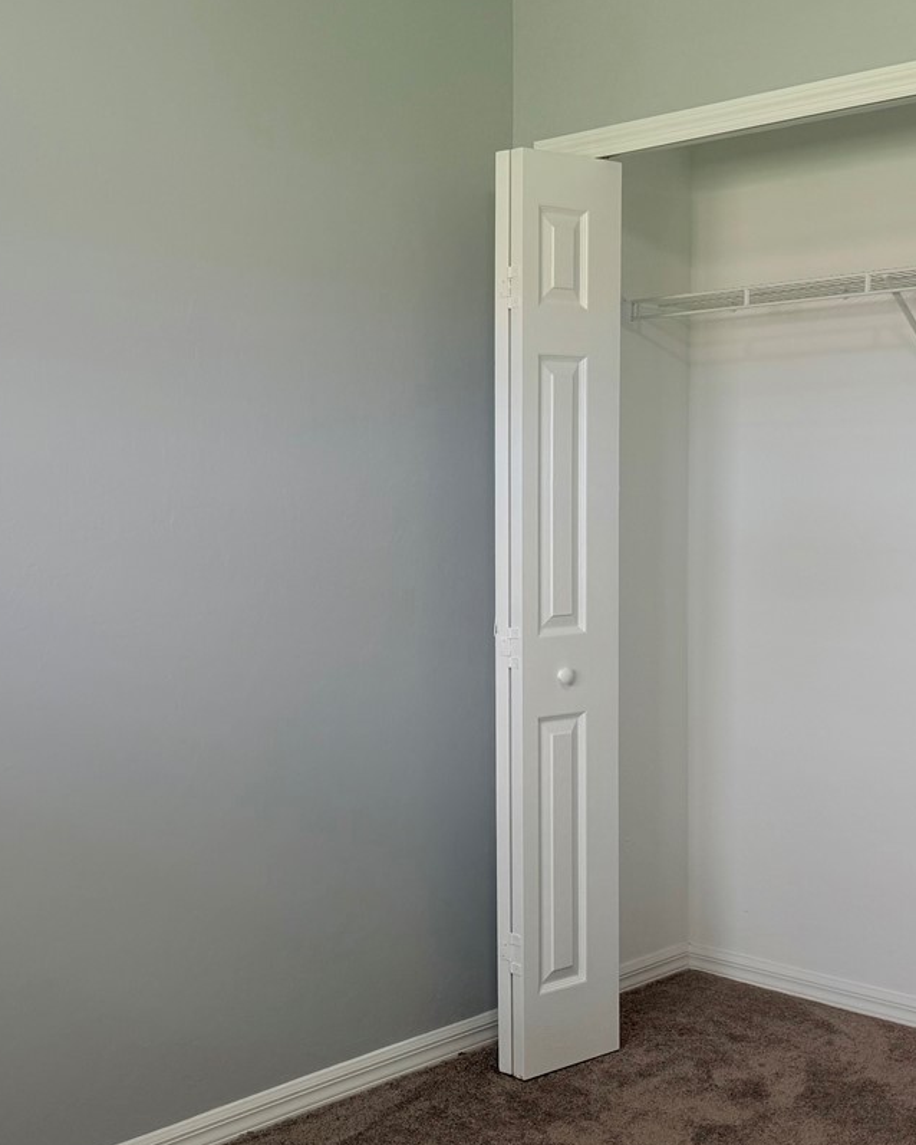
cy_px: 601
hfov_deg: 32.0
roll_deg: +0.5
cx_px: 392
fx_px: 1592
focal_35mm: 47
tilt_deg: -3.2
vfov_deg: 39.5
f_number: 1.78
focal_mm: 6.76
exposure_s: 1/120
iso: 100
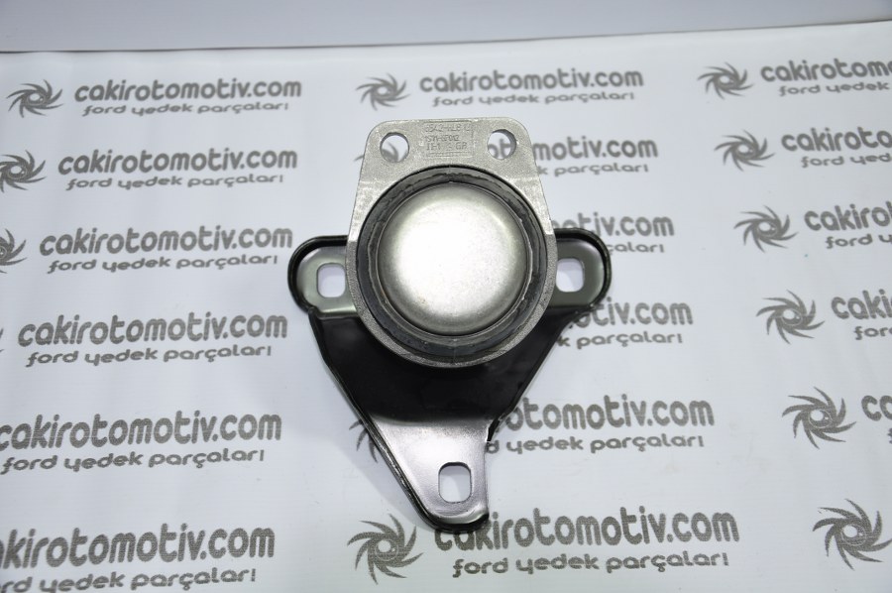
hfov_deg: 41.2
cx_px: 446
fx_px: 1188
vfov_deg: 28.0
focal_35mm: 48
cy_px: 296
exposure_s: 1/40
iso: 200
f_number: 5
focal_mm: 32
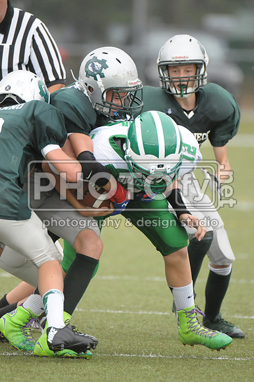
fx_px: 6369
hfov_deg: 2.3
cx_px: 127
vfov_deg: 3.4
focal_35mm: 600
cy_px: 191
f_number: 4
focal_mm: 400
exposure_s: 1/1250
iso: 1600
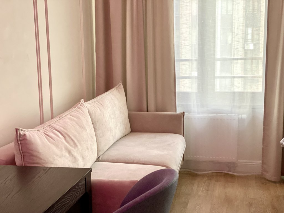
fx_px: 427
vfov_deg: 28.0
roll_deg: +1.0
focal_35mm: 52
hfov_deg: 36.8
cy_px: 106
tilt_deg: -8.5
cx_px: 142
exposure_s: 1/108
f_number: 2
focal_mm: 6
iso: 250
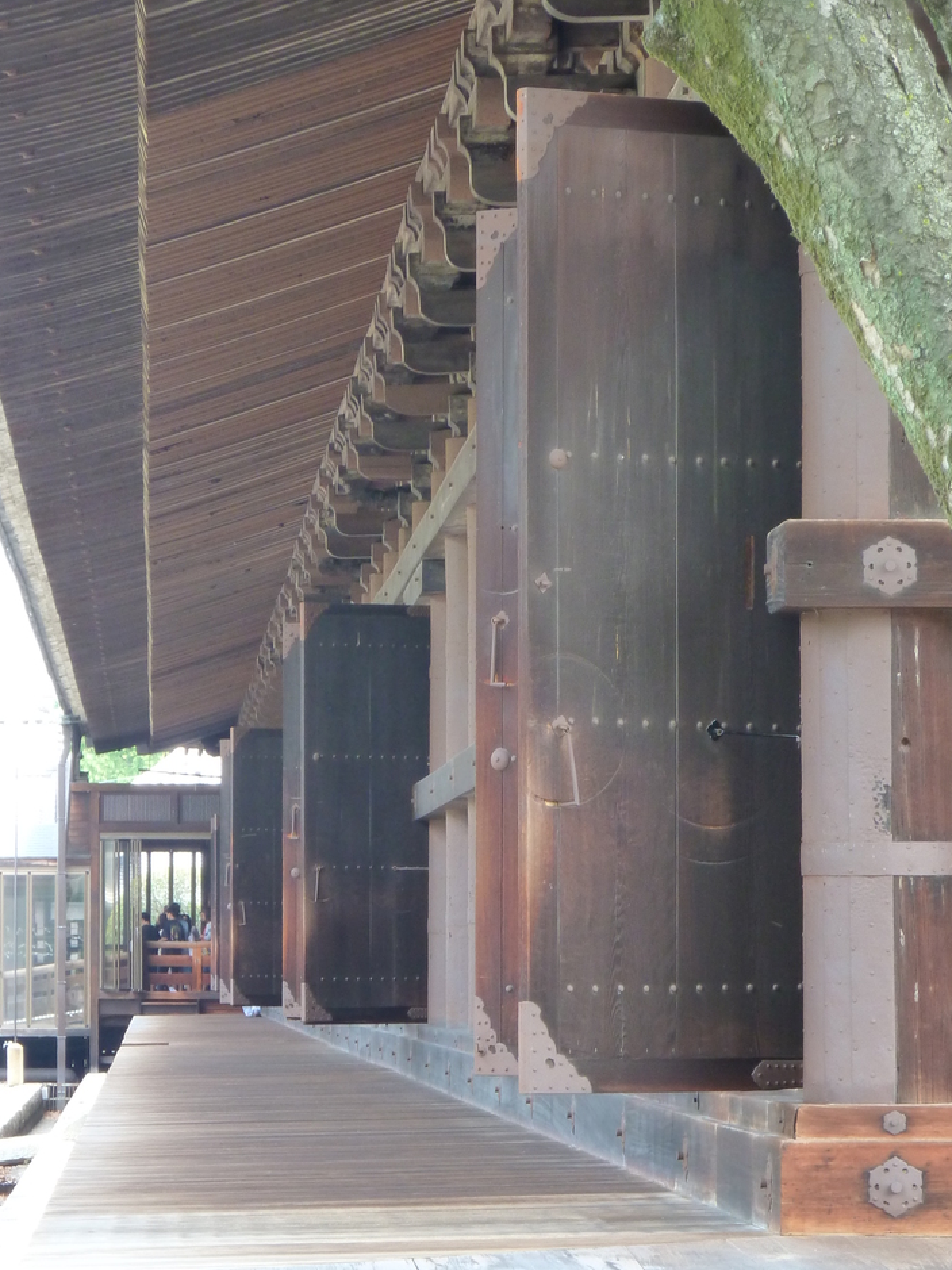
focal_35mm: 202
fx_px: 7409
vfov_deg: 9.8
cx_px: 383
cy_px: 802
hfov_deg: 7.4
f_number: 4.5
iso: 200
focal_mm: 25.9
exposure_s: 1/40
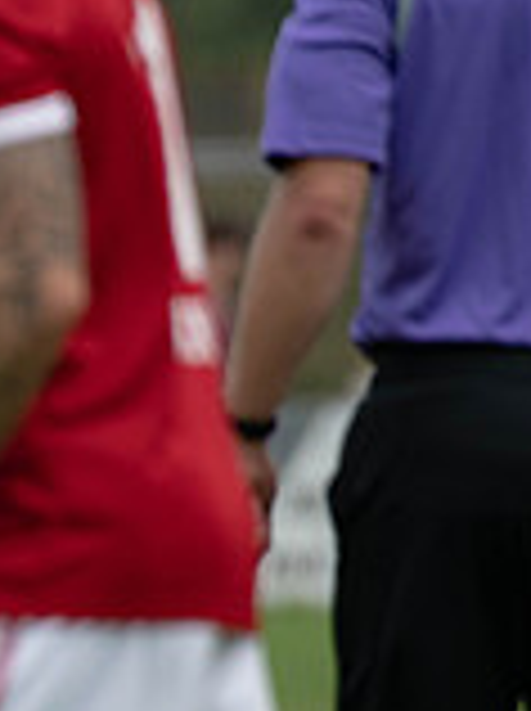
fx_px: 30455
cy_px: 672
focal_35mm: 1485
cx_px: -530
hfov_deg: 1.0
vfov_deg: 1.3
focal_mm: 410
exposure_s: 1/1600
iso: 560
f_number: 5.6
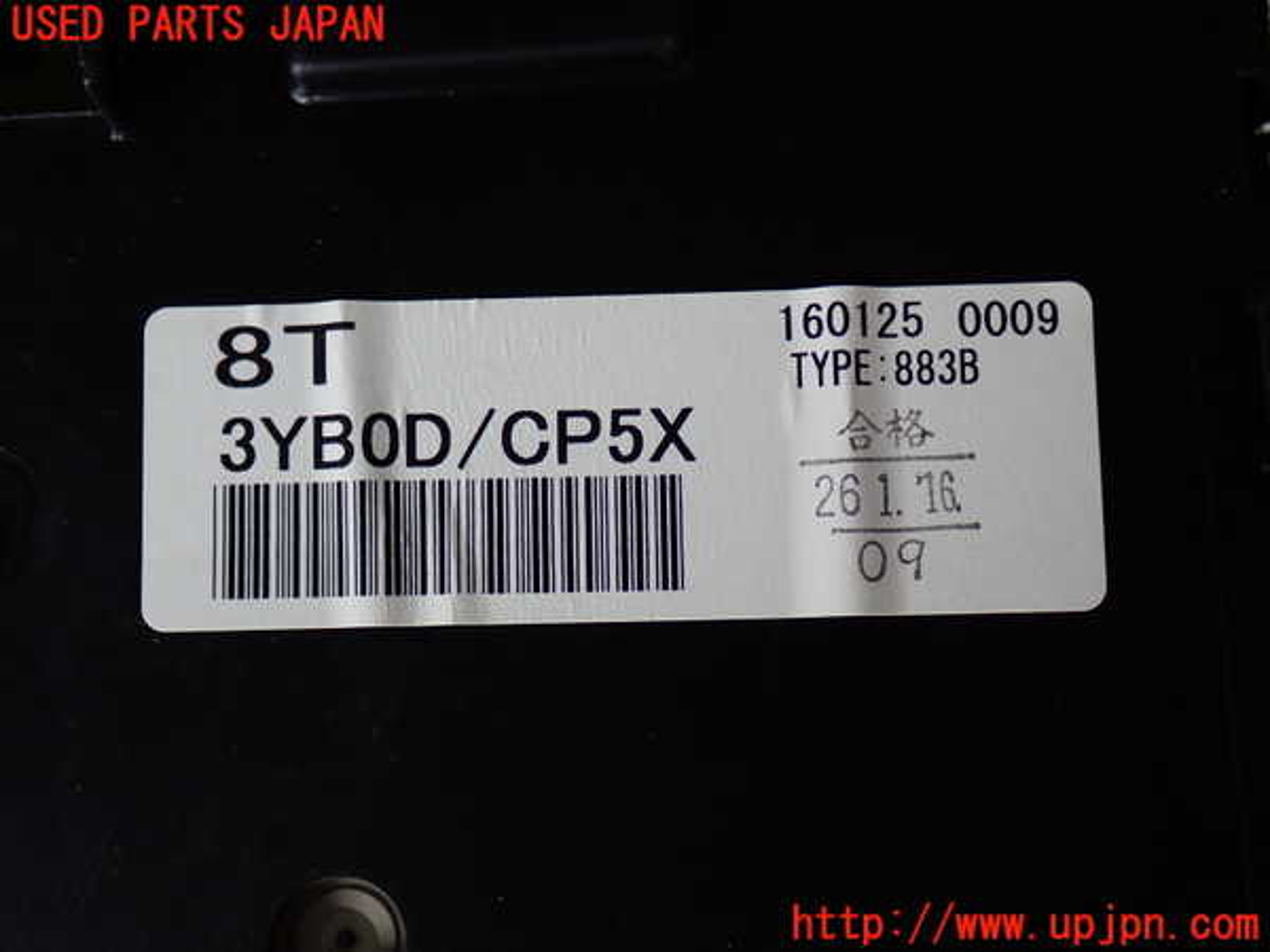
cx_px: 635
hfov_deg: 38.2
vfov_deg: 29.1
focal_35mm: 50
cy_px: 476
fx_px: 1834
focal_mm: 9.01
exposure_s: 1/100
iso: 160
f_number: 3.2
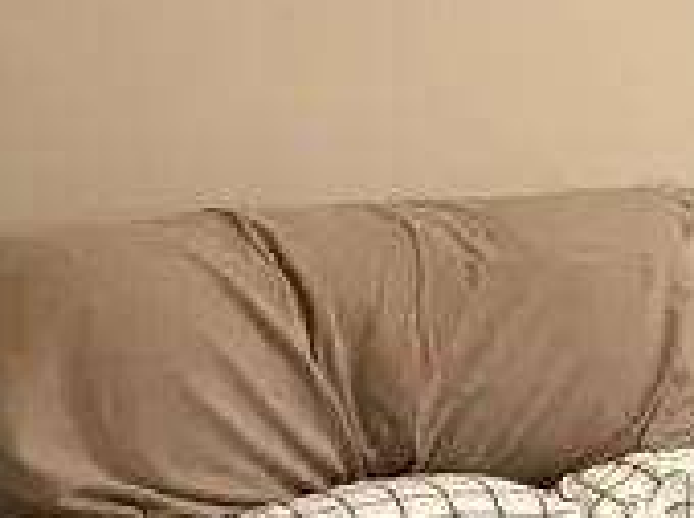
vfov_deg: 14.9
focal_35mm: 99
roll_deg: +0.7
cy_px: 224
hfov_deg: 12.5
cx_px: 1894
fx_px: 1982
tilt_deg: -3.9
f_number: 2.2
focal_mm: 2.22
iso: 1000
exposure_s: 1/60
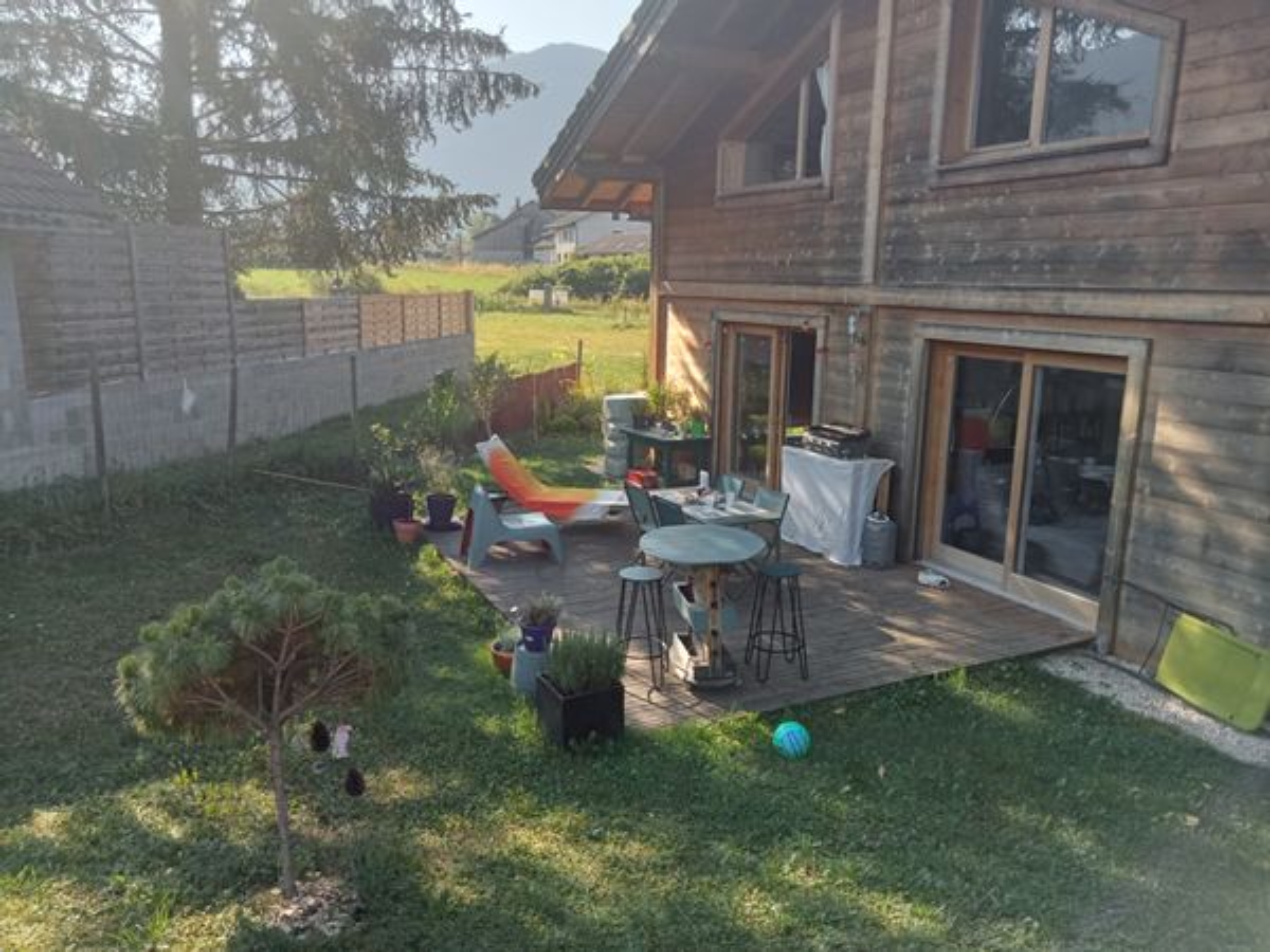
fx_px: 1027
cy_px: 476
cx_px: 635
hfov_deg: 63.4
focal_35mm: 28
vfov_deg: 49.7
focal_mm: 3.46
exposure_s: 1/235
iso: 100
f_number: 2.2
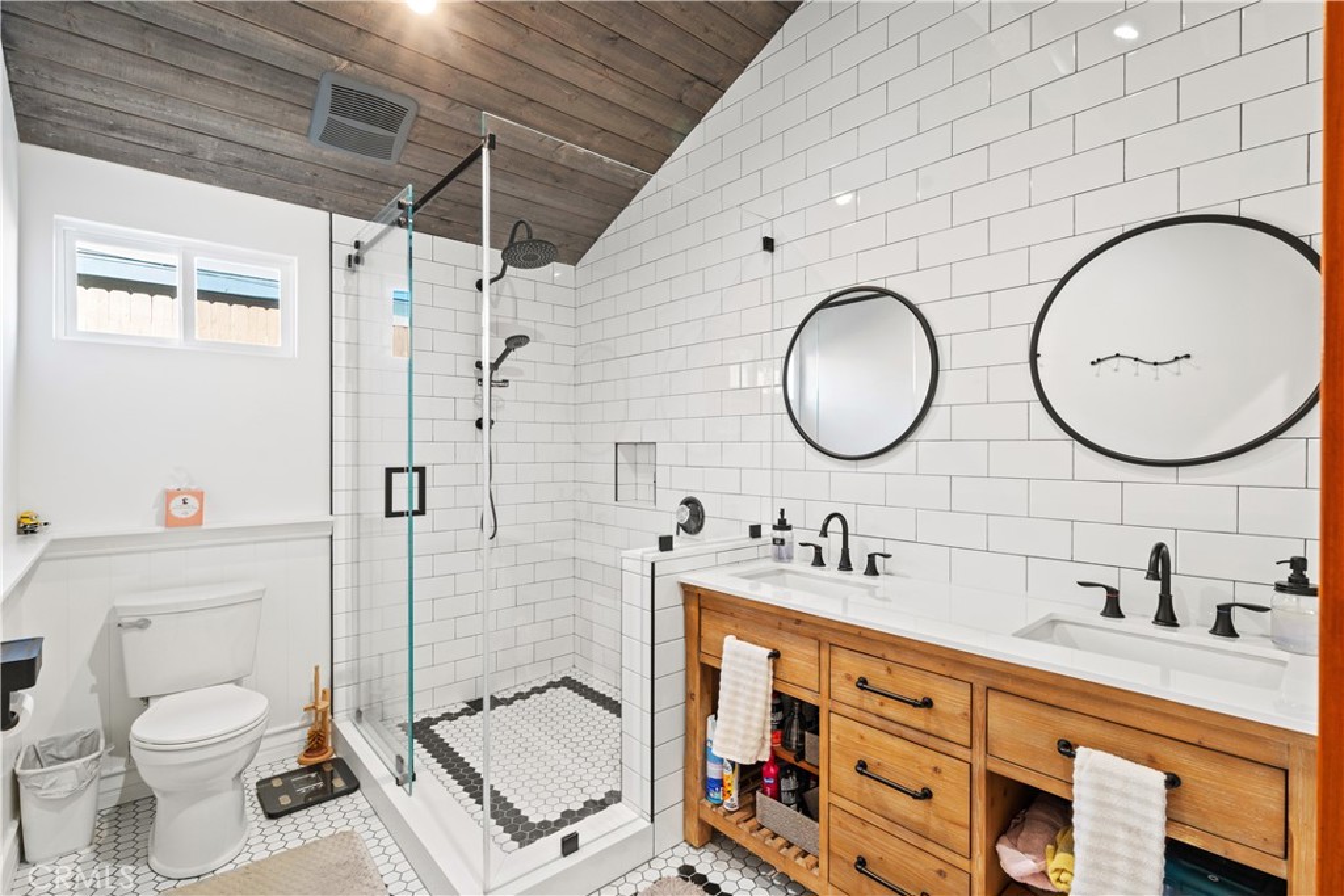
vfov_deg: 70.5
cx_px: 672
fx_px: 635
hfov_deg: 93.3
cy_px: 448
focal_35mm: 17
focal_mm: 17
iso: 800
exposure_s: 1/2
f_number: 9
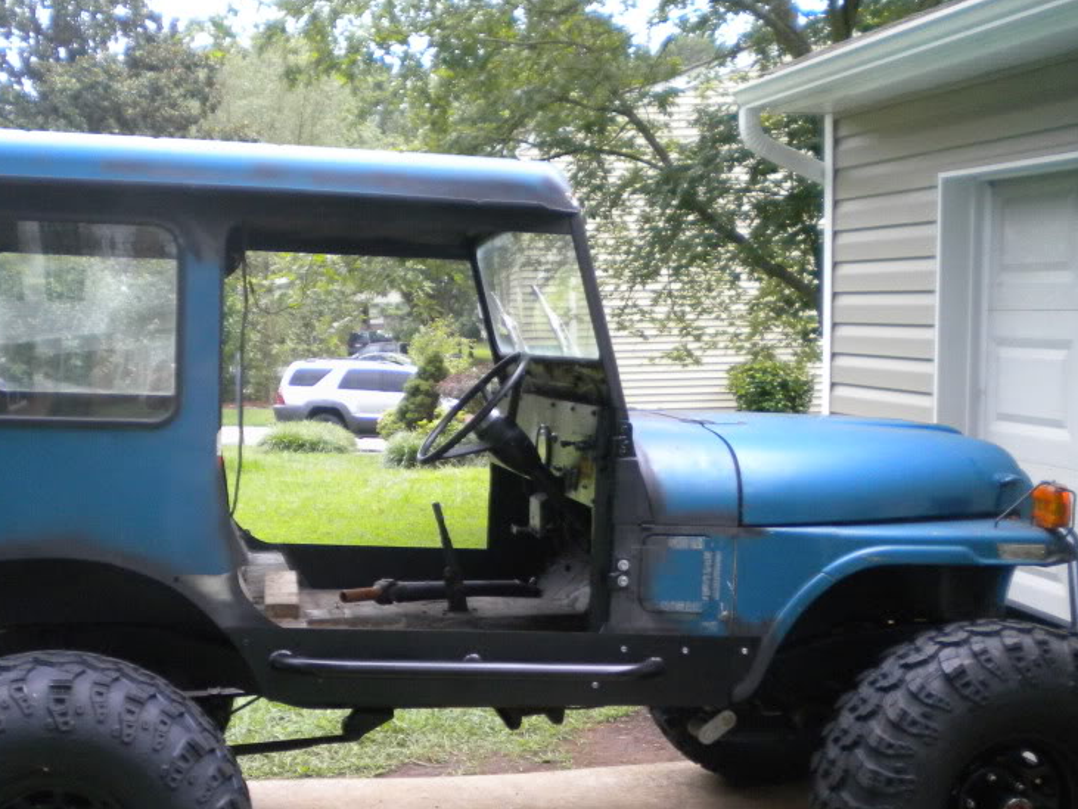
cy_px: 539
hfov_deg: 38.8
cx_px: 454
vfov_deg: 29.5
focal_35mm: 49
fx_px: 1527
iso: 329
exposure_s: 1/59
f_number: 3.1
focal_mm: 6.3
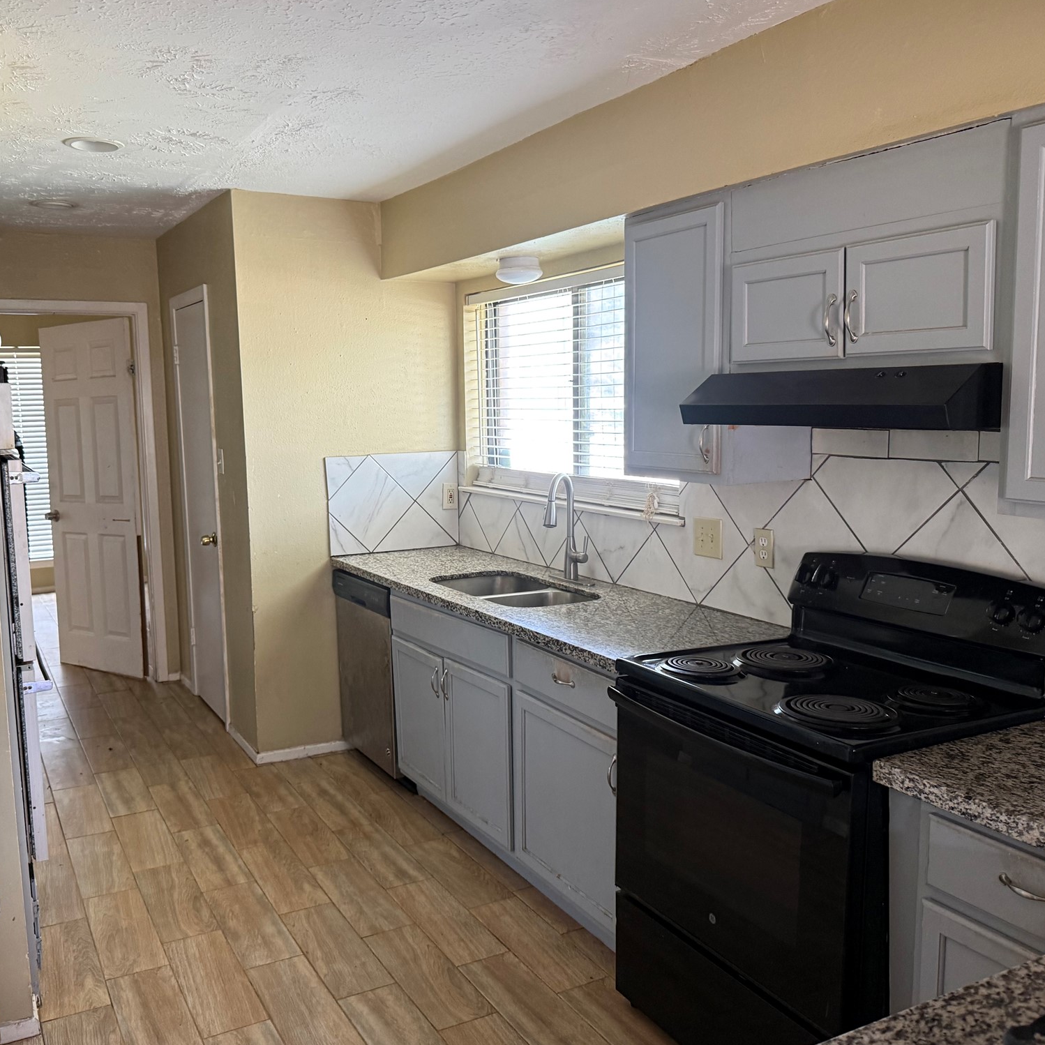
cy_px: 516
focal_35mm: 29
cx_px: 452
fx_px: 990
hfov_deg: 55.4
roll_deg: +1.1
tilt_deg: -5.7
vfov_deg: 55.6
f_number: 1.78
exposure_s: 1/60
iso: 320
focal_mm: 6.76
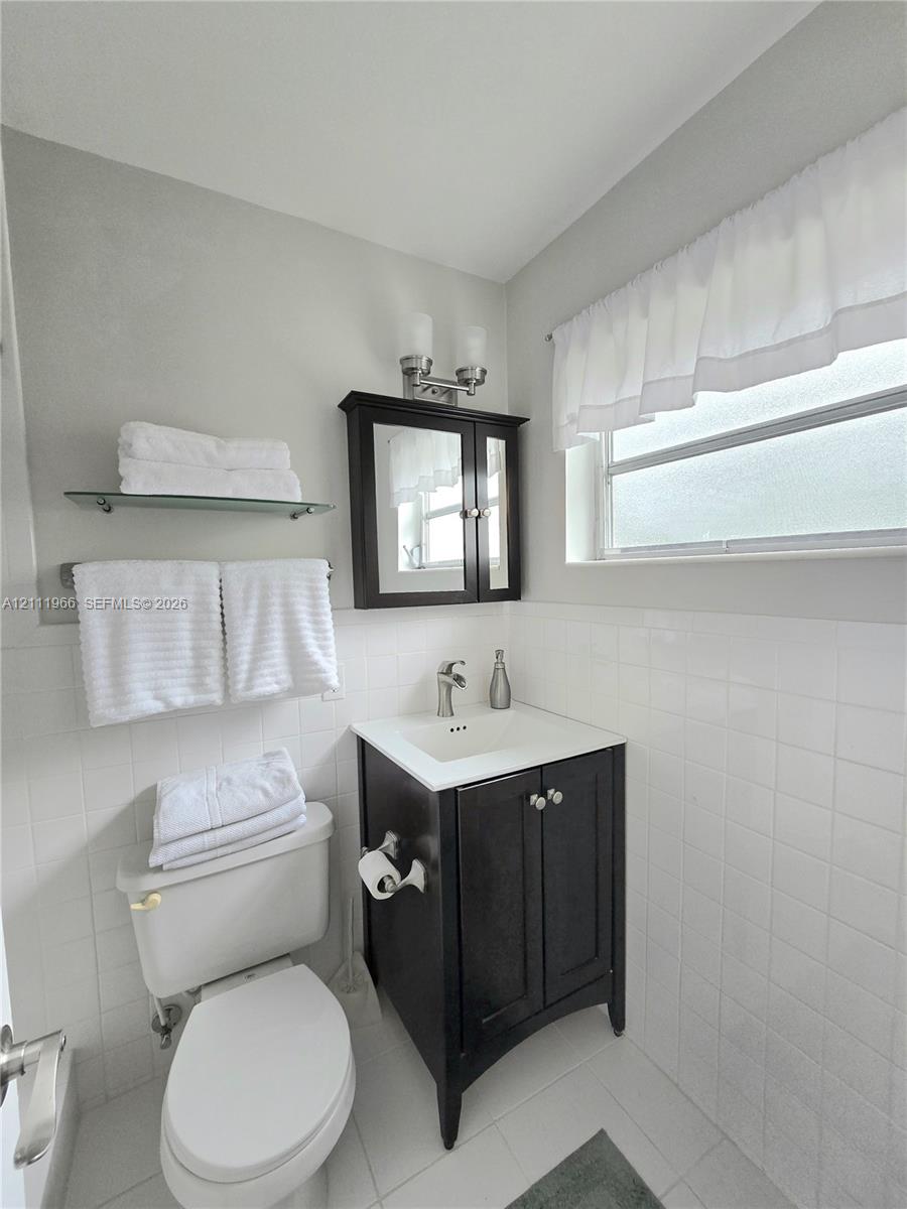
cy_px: 604
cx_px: 454
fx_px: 454
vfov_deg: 106.2
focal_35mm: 13
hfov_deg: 89.9
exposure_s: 1/60.2
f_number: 2.2
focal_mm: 2.2
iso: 125
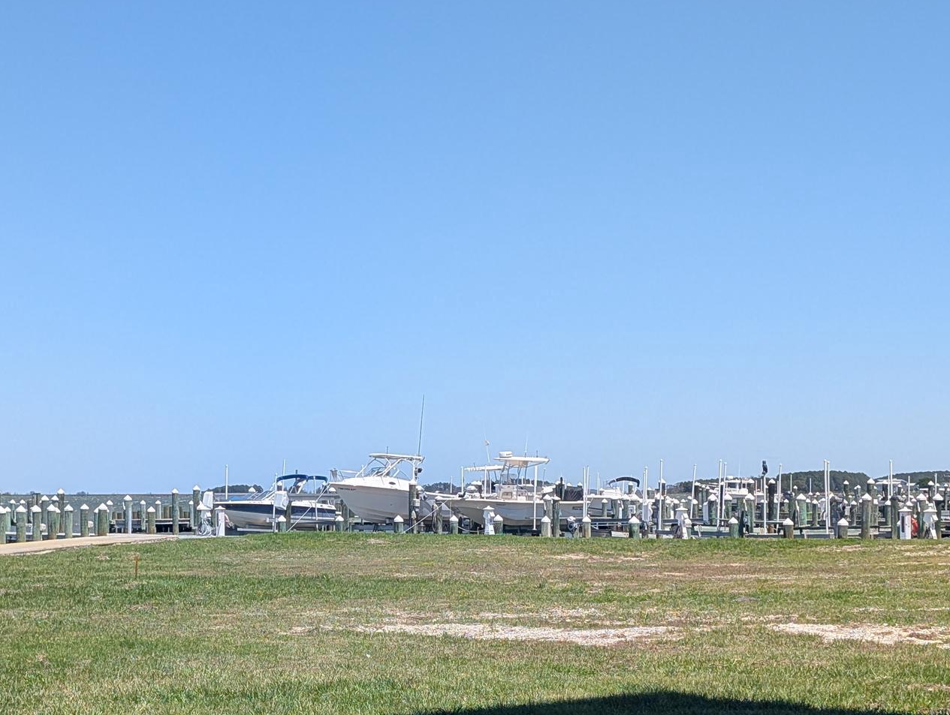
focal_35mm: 79
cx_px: 261
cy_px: 512
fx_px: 2172
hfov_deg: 24.5
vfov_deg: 18.6
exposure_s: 1/1299
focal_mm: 6.9
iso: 22
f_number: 1.68
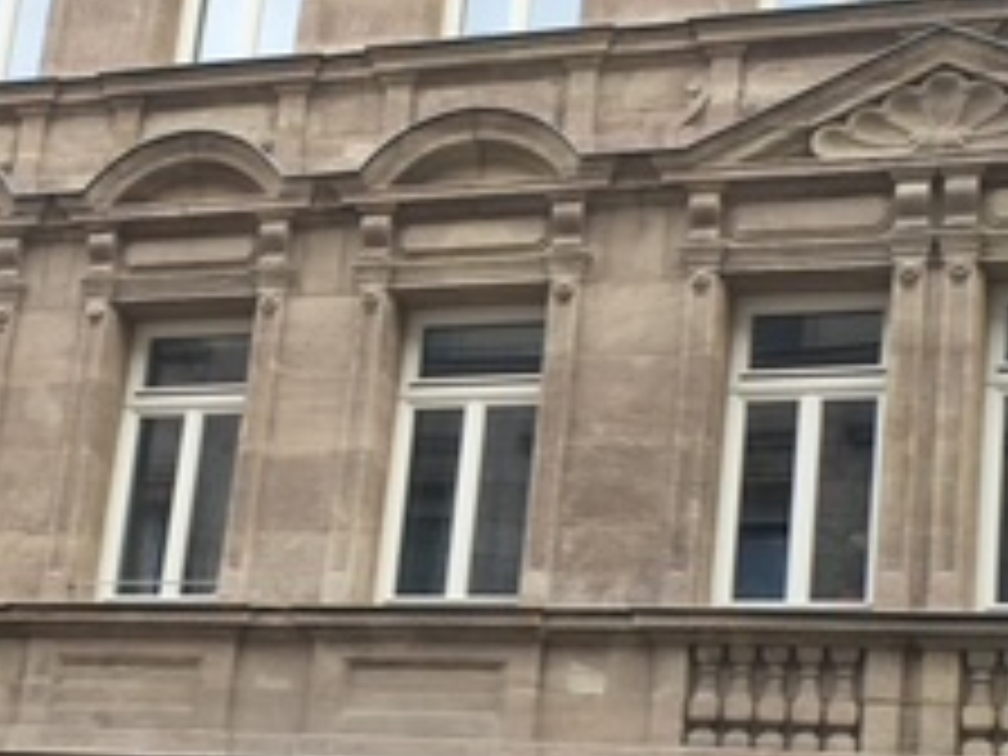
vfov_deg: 17.7
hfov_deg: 23.5
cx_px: 351
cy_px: 482
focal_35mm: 83
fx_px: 2417
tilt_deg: +11.2
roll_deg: -7.6
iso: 25
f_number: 2.2
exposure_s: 1/223
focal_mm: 4.15
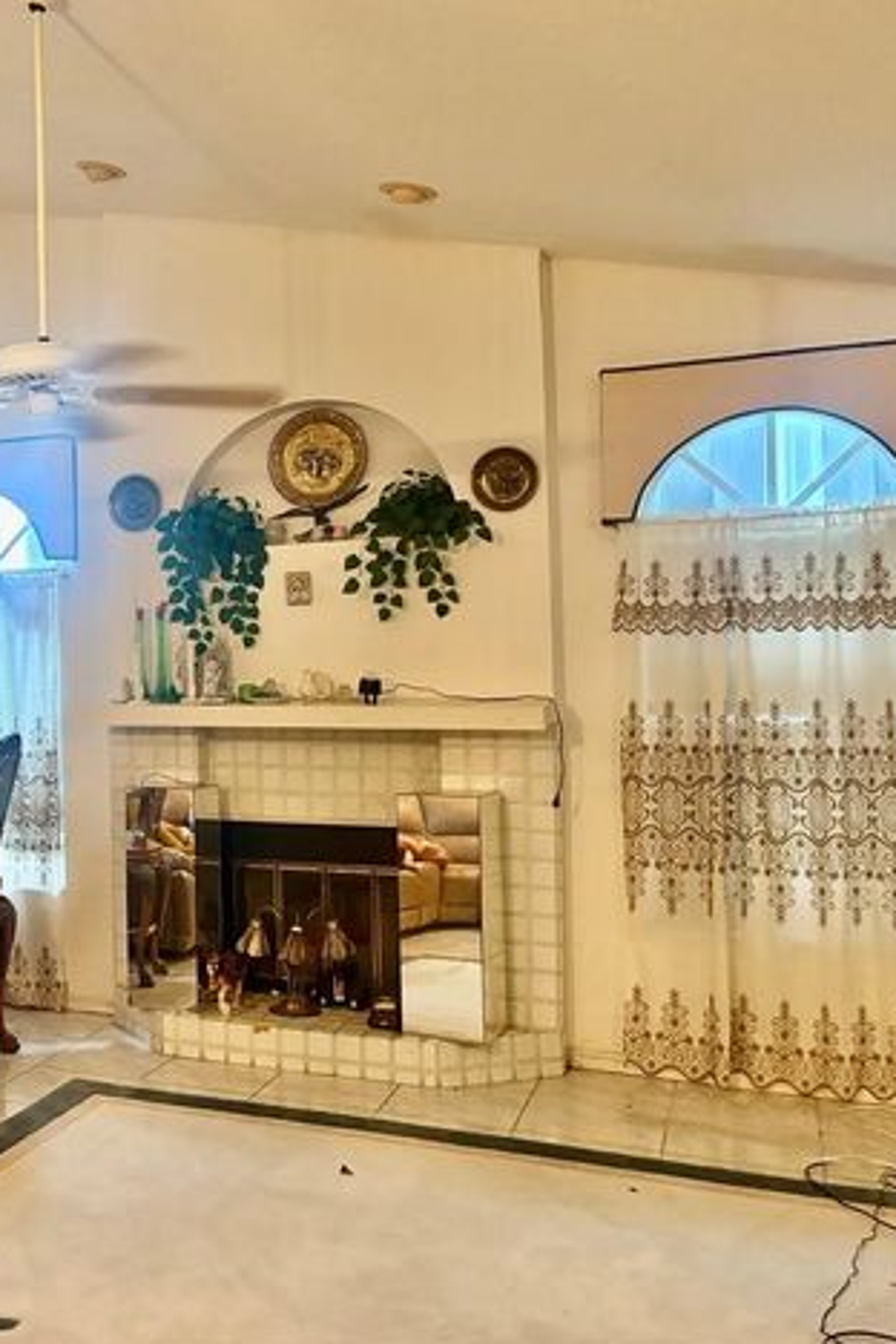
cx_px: 11
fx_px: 1381
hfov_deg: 33.1
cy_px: 666
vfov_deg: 51.9
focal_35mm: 37
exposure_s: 1/40
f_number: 1.6
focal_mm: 5.96
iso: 320
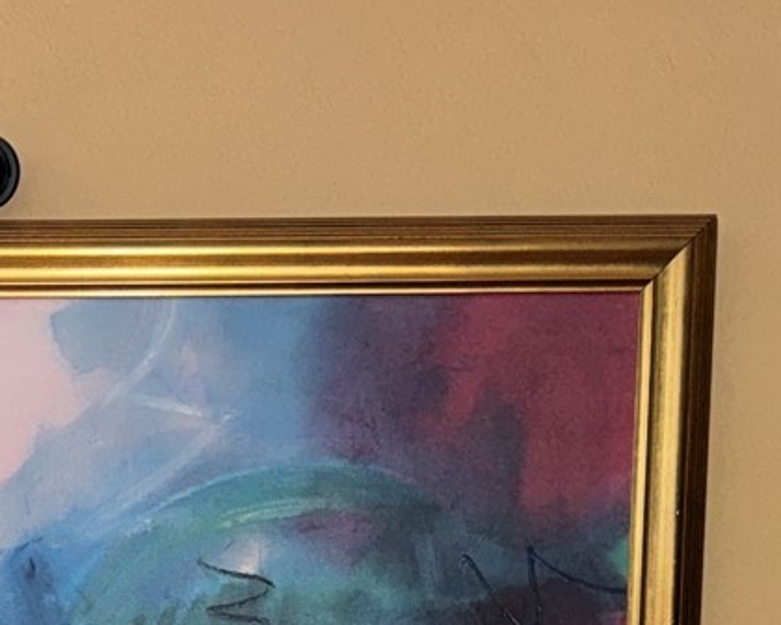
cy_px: 1267
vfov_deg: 12.6
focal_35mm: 107
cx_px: 69
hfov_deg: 17.7
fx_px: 2473
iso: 100
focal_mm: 6.76
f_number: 1.78
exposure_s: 1/13
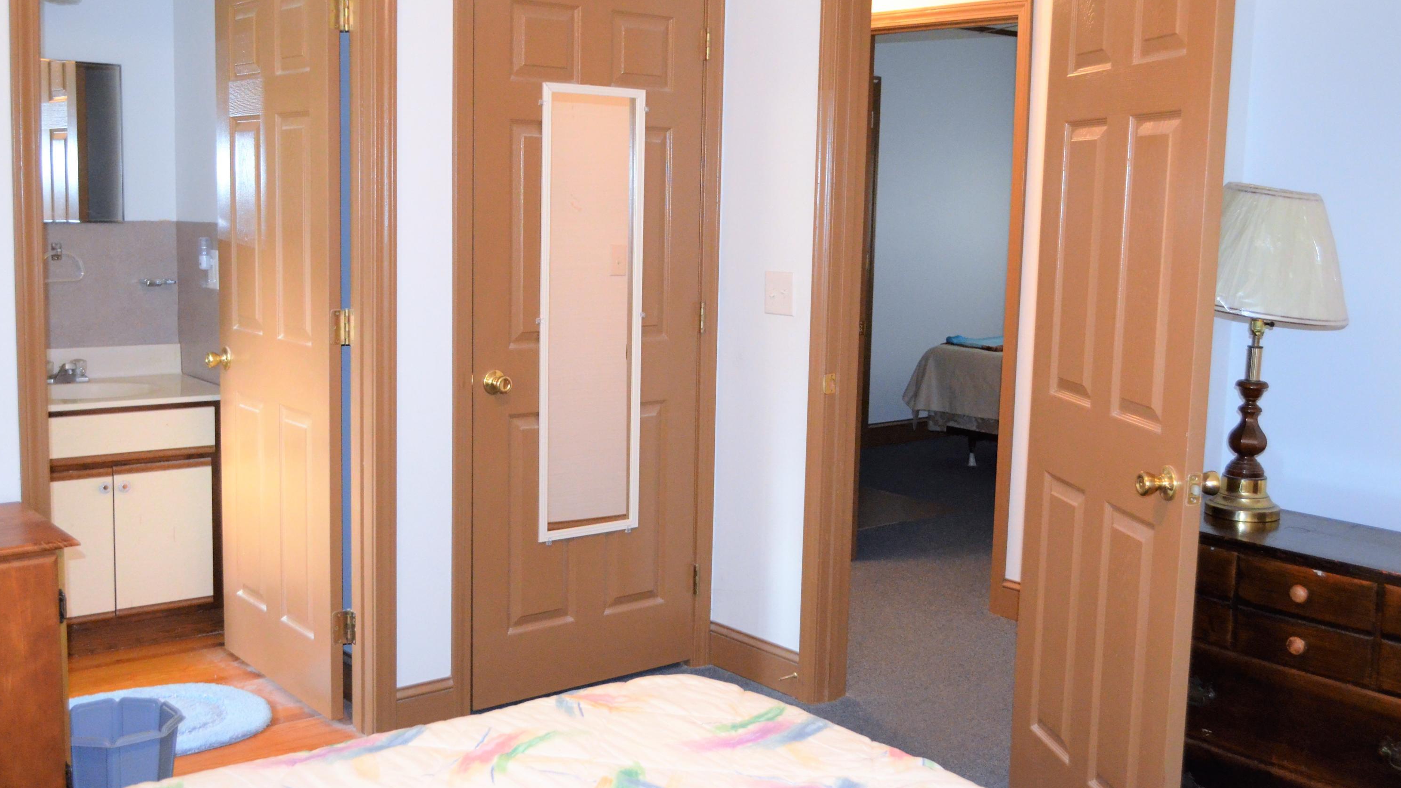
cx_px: 703
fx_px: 1412
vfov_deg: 31.2
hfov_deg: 52.8
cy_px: 353
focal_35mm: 38
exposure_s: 1/60
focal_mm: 24
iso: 3200
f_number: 4
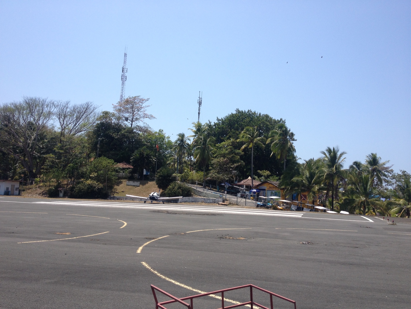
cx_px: 206
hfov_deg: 52.6
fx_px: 416
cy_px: 154
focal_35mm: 35
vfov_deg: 40.7
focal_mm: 4.28
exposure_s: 1/1842
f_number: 2.4
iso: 50
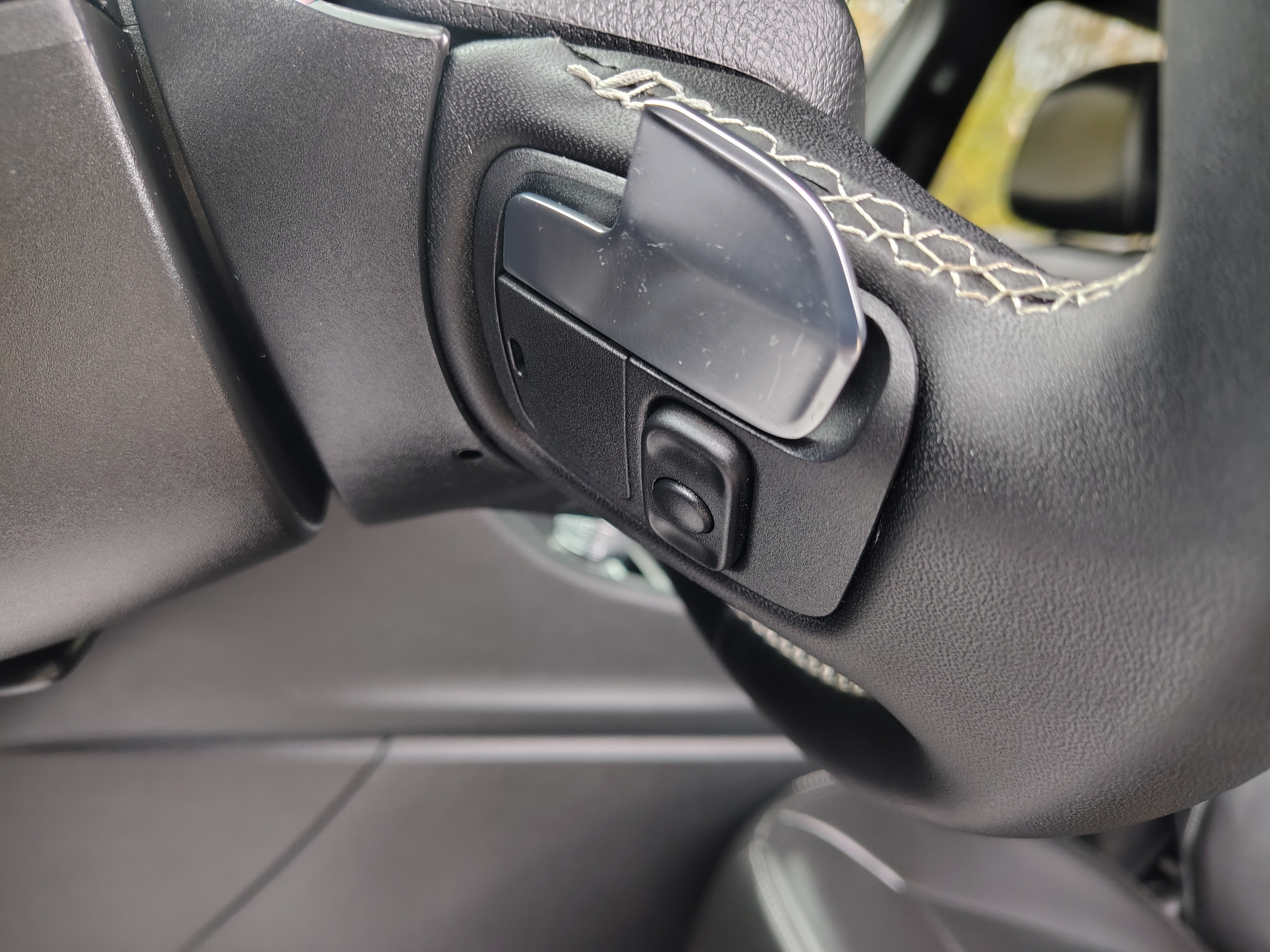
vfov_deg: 56.8
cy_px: 476
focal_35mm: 24
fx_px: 881
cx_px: 635
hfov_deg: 71.6
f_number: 1.8
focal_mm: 5.56
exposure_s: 1/73.3
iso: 1517
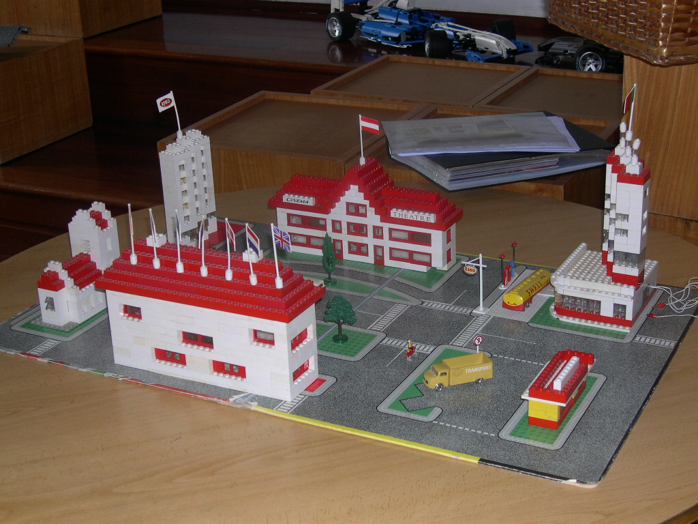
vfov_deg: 25.7
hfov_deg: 33.8
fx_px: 1149
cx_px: 349
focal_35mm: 57
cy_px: 262
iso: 100
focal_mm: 12.2
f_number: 3.4
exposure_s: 1/60
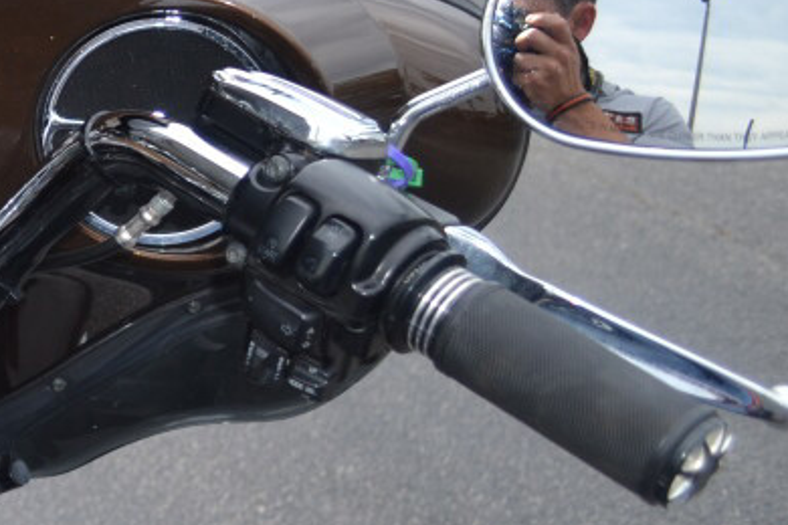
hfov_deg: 20.6
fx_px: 1817
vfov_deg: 16.4
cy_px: 230
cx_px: -416
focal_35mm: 83
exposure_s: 1/125
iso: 100
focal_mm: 18
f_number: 4
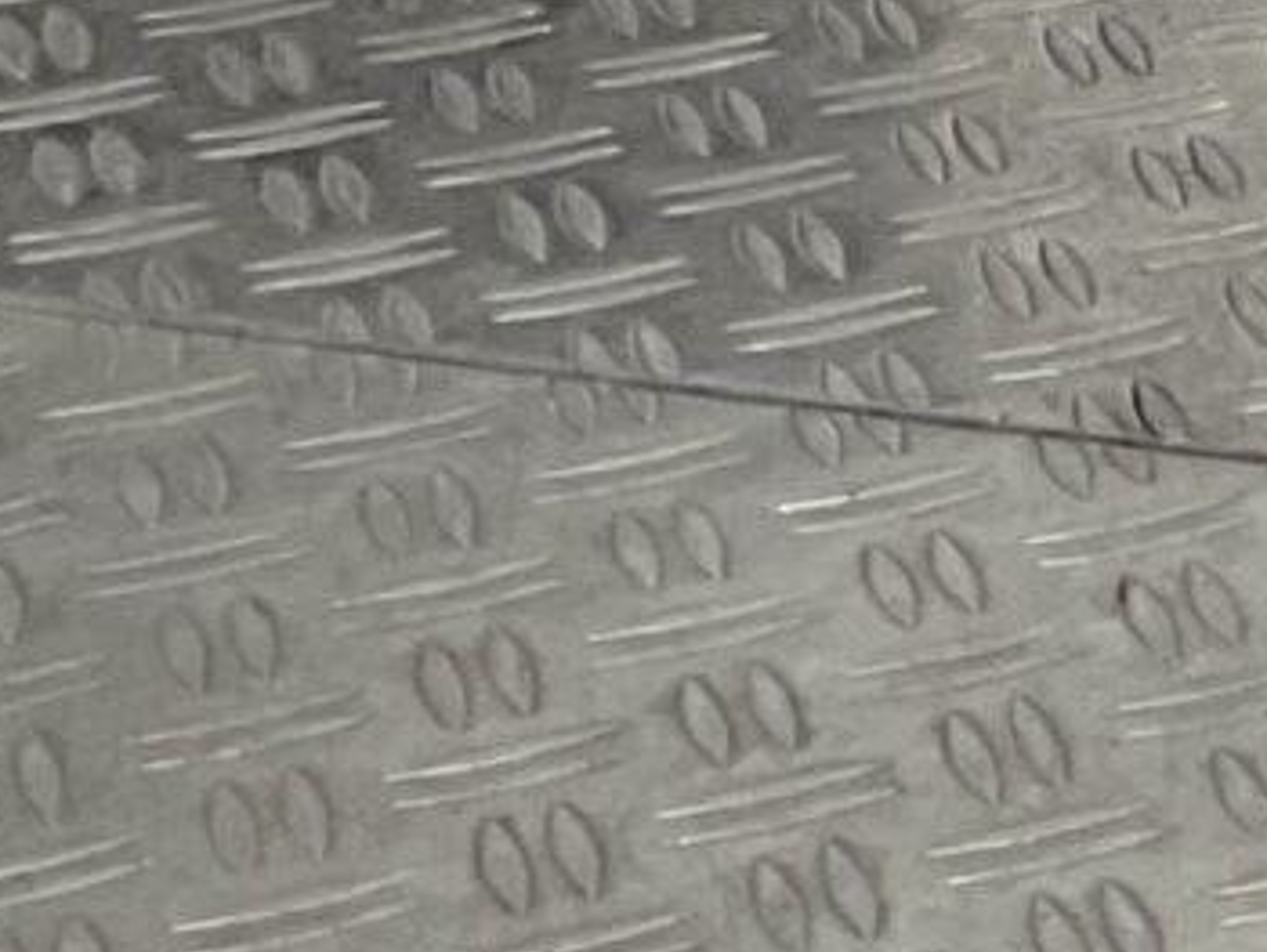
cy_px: -1756
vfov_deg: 6.5
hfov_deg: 7.9
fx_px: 7765
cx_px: 3971
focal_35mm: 212
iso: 16
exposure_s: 1/208
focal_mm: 3
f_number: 1.8
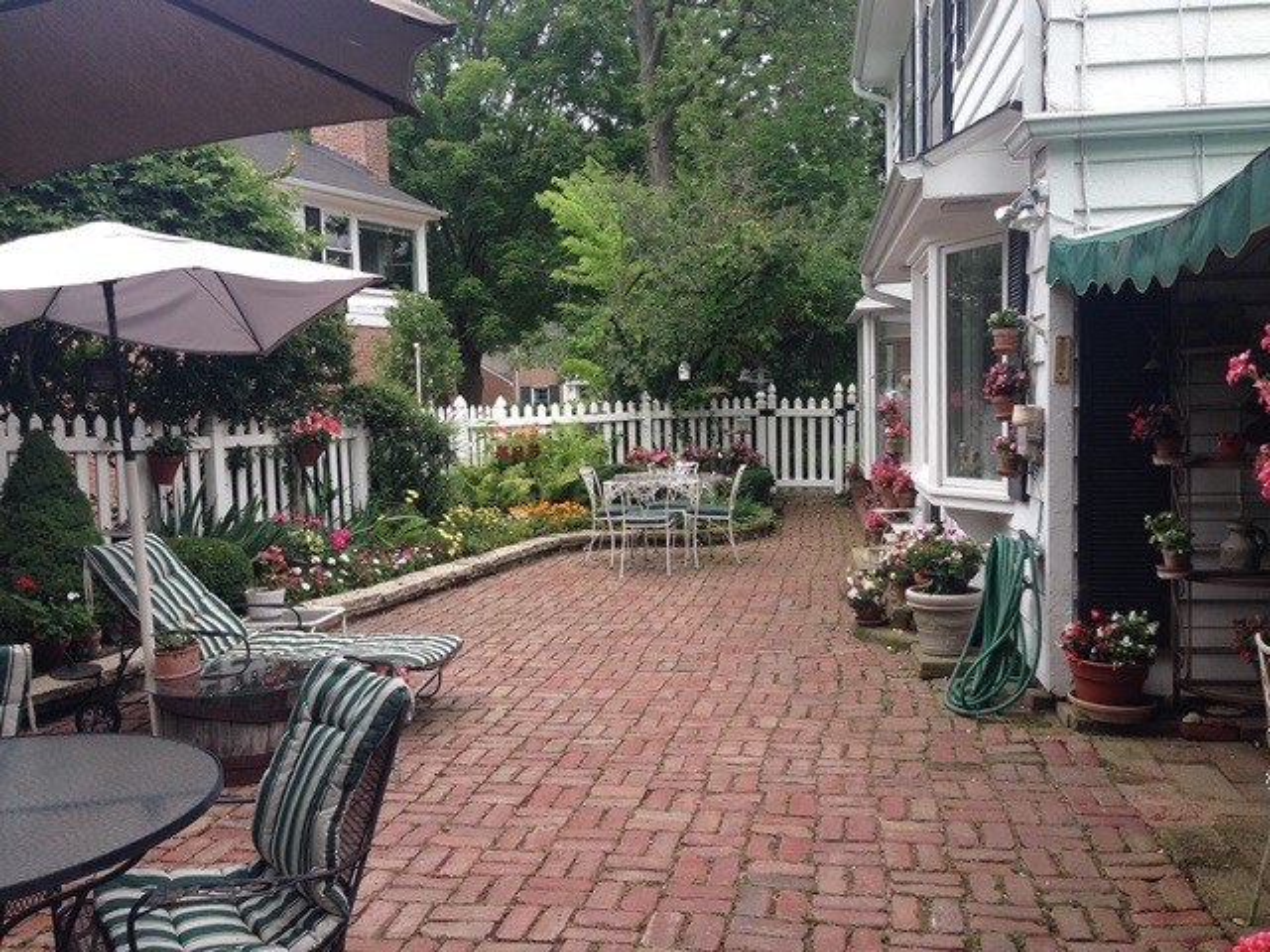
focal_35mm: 33
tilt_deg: -3.6
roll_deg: +0.3
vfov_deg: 42.9
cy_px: 476
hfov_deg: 55.4
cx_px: 635
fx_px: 1211
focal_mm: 4.12
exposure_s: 1/275
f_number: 2.4
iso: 50
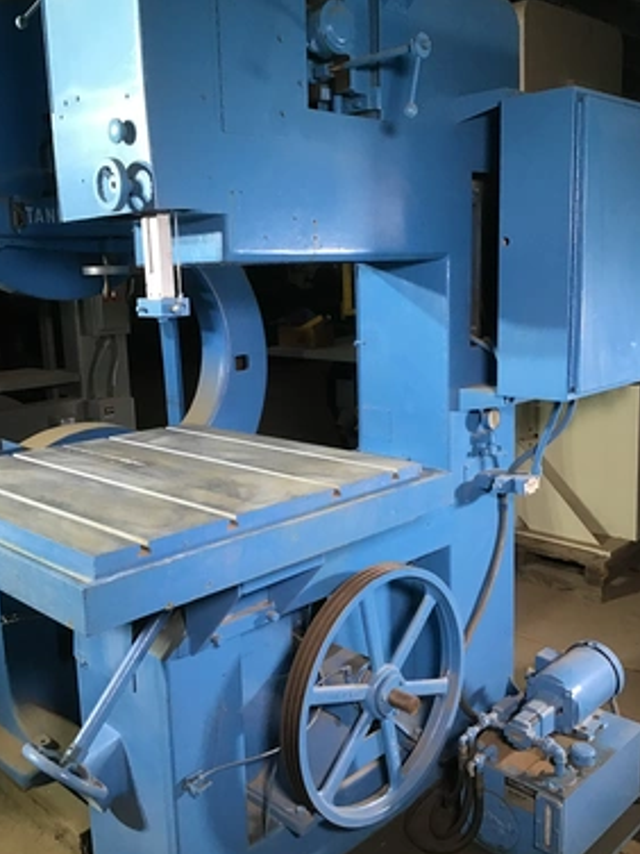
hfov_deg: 42.9
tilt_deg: -12.8
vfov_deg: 55.3
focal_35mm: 33
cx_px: 322
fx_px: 813
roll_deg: +2.8
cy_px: 416
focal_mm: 3.3
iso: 100
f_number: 2.4
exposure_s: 1/30
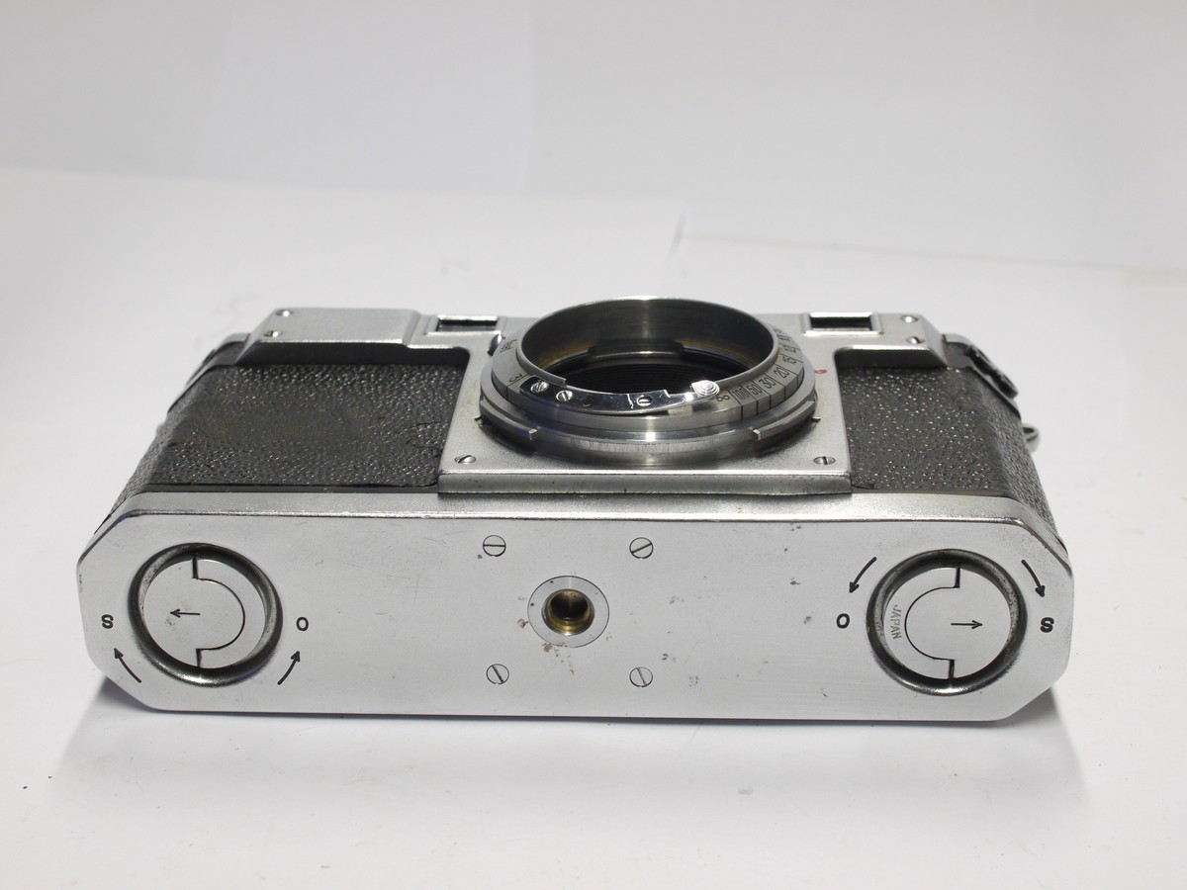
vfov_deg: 24.4
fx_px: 2057
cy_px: 445
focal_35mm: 60
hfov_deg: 32.2
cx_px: 594
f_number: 9
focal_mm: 30
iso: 400
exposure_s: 1/13
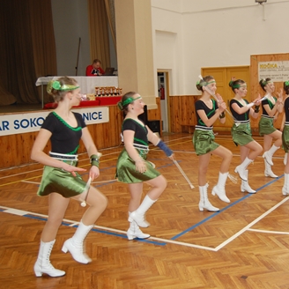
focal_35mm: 45
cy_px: 144
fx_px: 422
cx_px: 217
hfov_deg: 36.9
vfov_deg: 37.8
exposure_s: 1/60
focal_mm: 23
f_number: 3.8
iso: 400
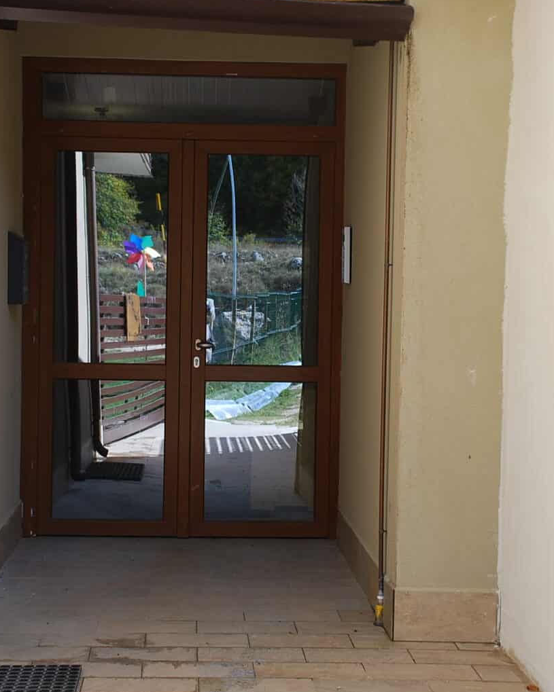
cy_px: 345
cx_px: 232
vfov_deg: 27.9
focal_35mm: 68
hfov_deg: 22.5
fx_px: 1394
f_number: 5.6
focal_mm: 32
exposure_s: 1/125
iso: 140
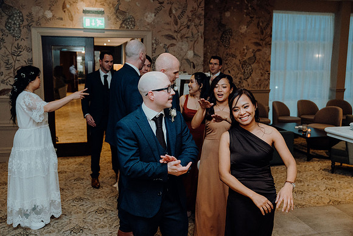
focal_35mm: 36
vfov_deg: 36.9
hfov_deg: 53.1
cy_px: 118
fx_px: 353
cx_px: 176
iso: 3200
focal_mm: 36
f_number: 3.5
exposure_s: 1/160
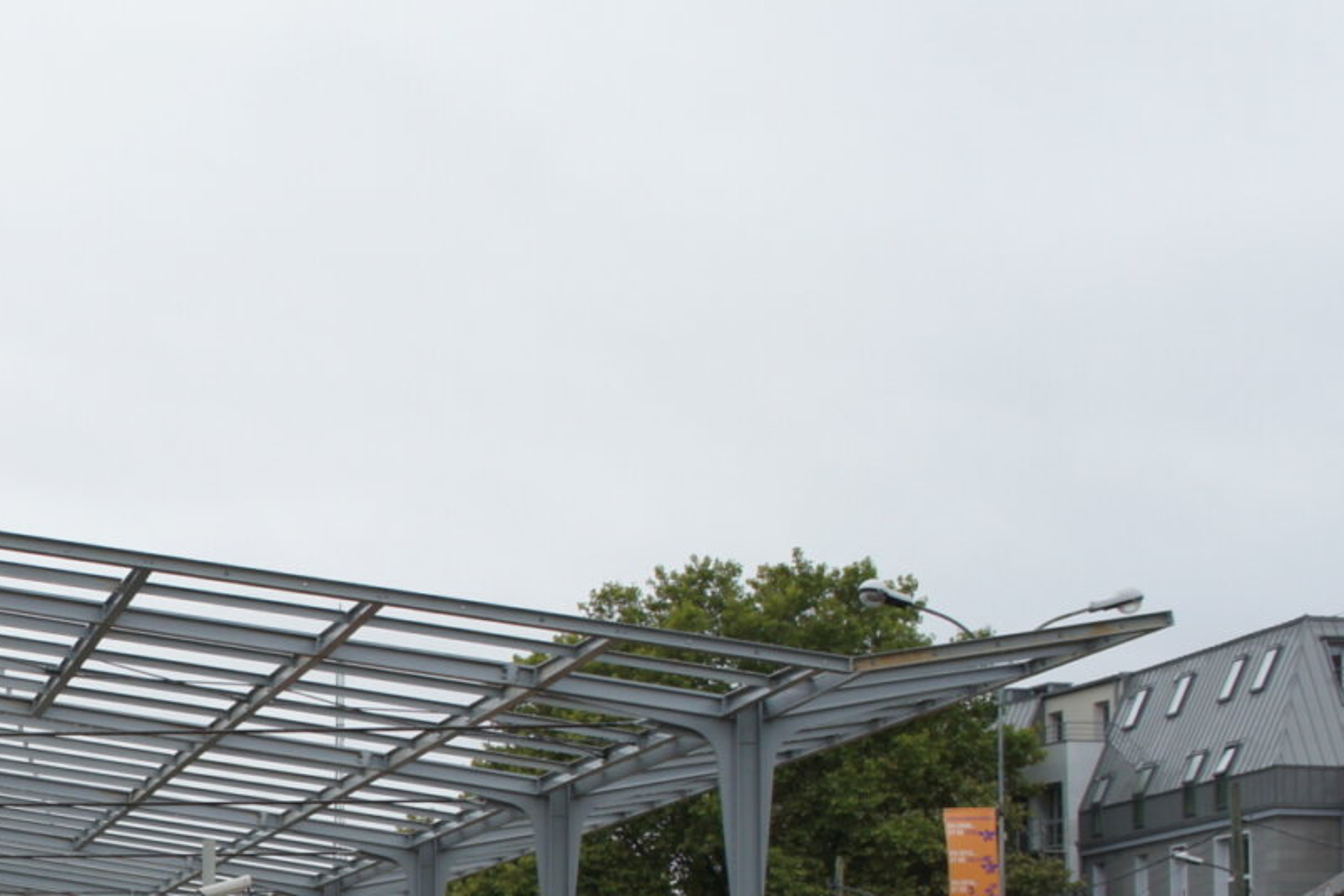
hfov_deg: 22.3
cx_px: -279
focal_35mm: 84
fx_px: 3136
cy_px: 1005
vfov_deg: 15.8
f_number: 7.1
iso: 200
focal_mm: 22
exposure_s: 1/125
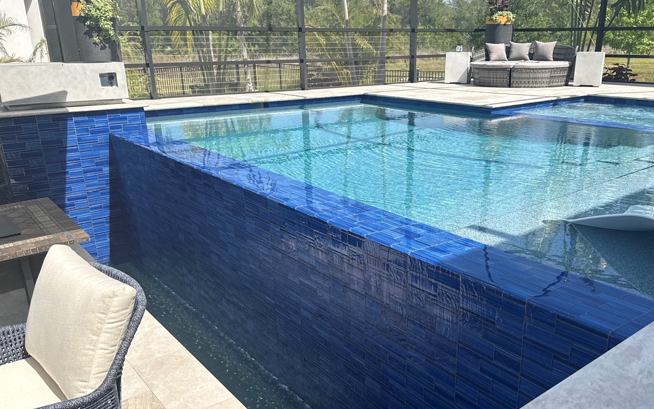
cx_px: 371
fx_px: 553
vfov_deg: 40.5
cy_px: 236
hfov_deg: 61.0
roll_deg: -0.1
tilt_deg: -18.4
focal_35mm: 31
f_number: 1.78
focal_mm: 6.76
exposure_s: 1/1585
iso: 80
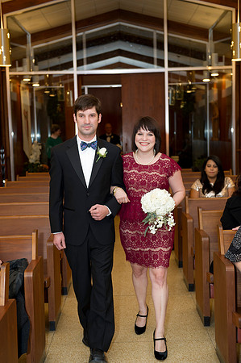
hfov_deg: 24.1
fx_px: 564
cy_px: 182
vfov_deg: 35.7
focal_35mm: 56
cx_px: 120
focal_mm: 56
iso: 1600
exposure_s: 1/160
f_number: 4
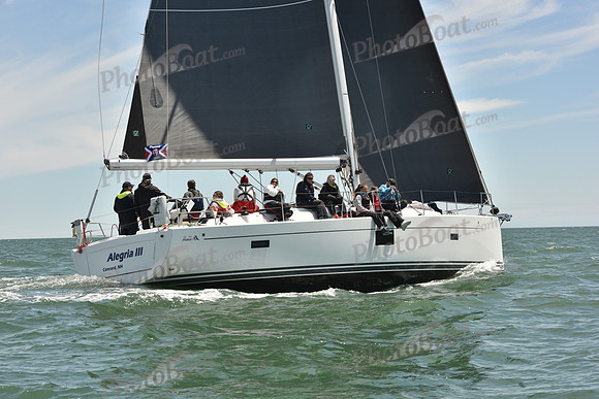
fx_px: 1531
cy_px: 200
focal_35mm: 92
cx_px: 300
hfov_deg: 22.1
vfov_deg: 14.9
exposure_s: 1/800
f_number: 10
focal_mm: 92
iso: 320
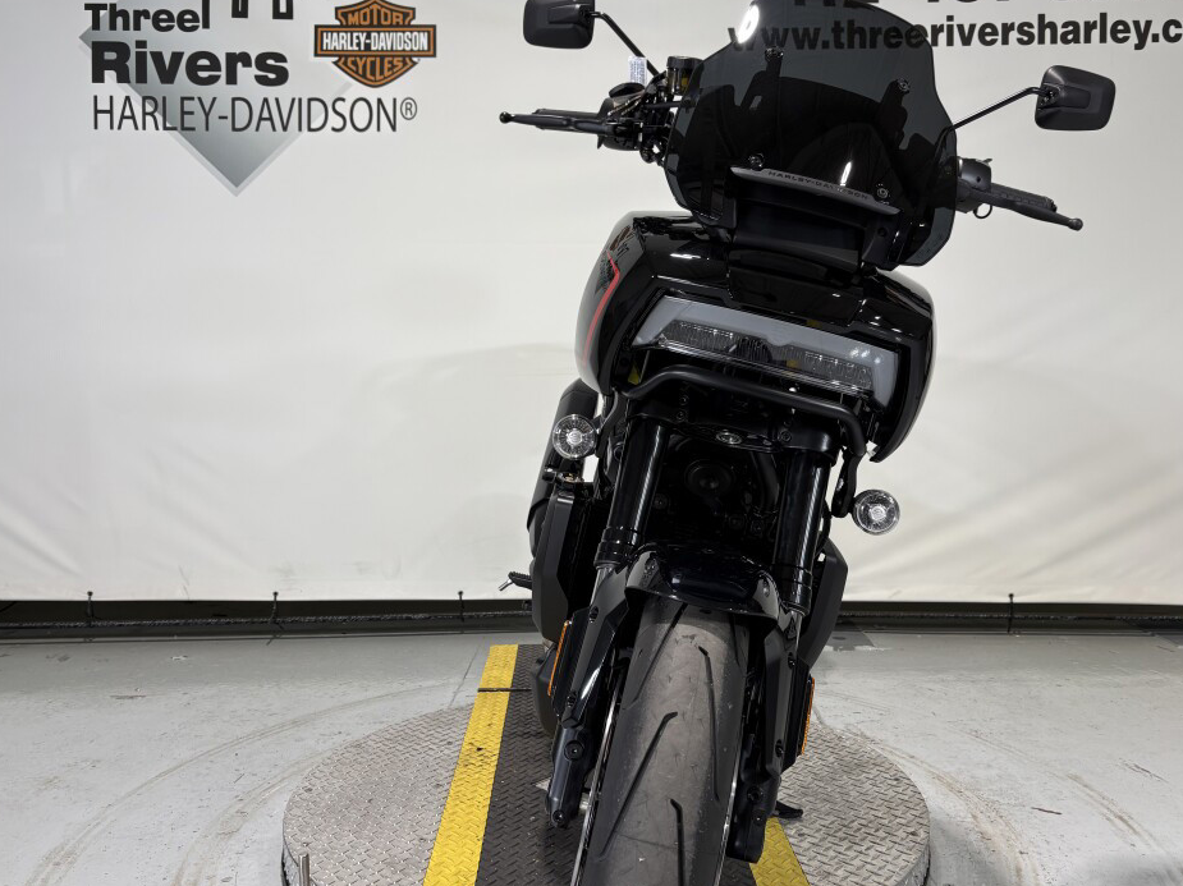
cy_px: 432
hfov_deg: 60.0
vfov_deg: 46.8
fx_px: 1025
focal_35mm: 30
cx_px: 604
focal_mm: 5.96
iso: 32
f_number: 1.6
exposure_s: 1/137
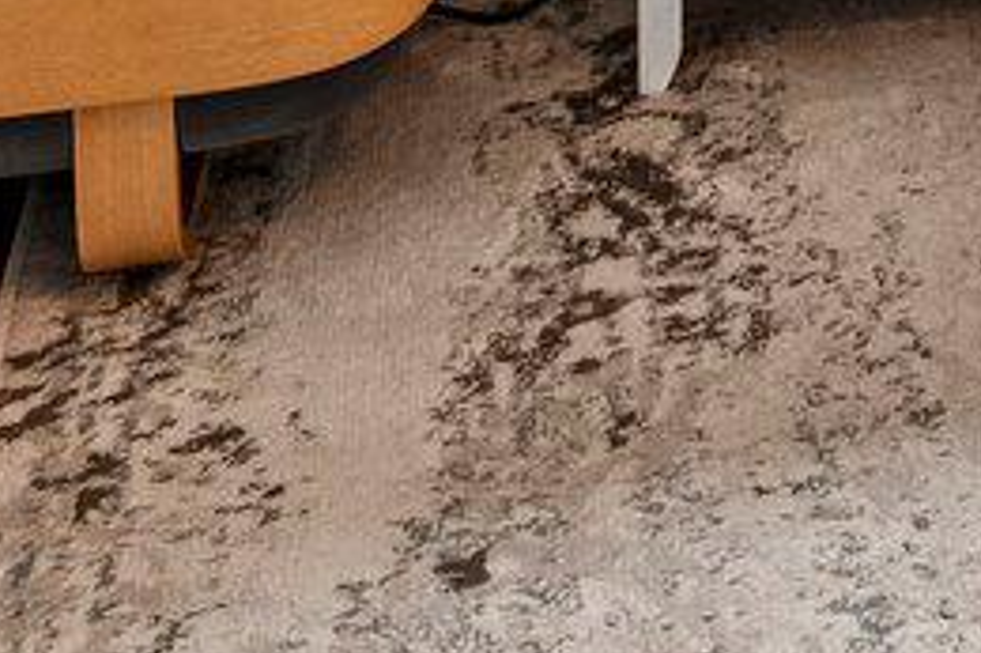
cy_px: -1810
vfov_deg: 7.9
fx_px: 3431
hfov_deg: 15.3
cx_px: 1358
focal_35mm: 126
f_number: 8
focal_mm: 16
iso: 800
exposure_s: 1/15
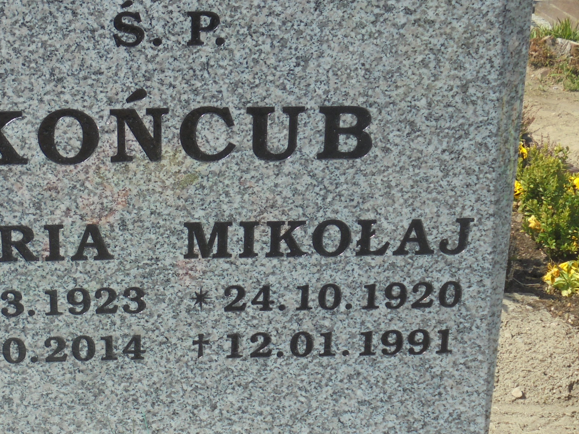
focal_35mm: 70
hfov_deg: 27.4
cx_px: 155
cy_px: 250
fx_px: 1171
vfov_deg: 21.0
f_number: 4.5
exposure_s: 1/400
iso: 100
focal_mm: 7.8
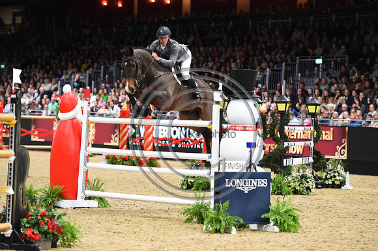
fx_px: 1522
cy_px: 126
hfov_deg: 14.2
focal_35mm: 145
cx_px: 189
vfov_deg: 9.5
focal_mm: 145
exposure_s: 1/800
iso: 5000
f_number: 3.5
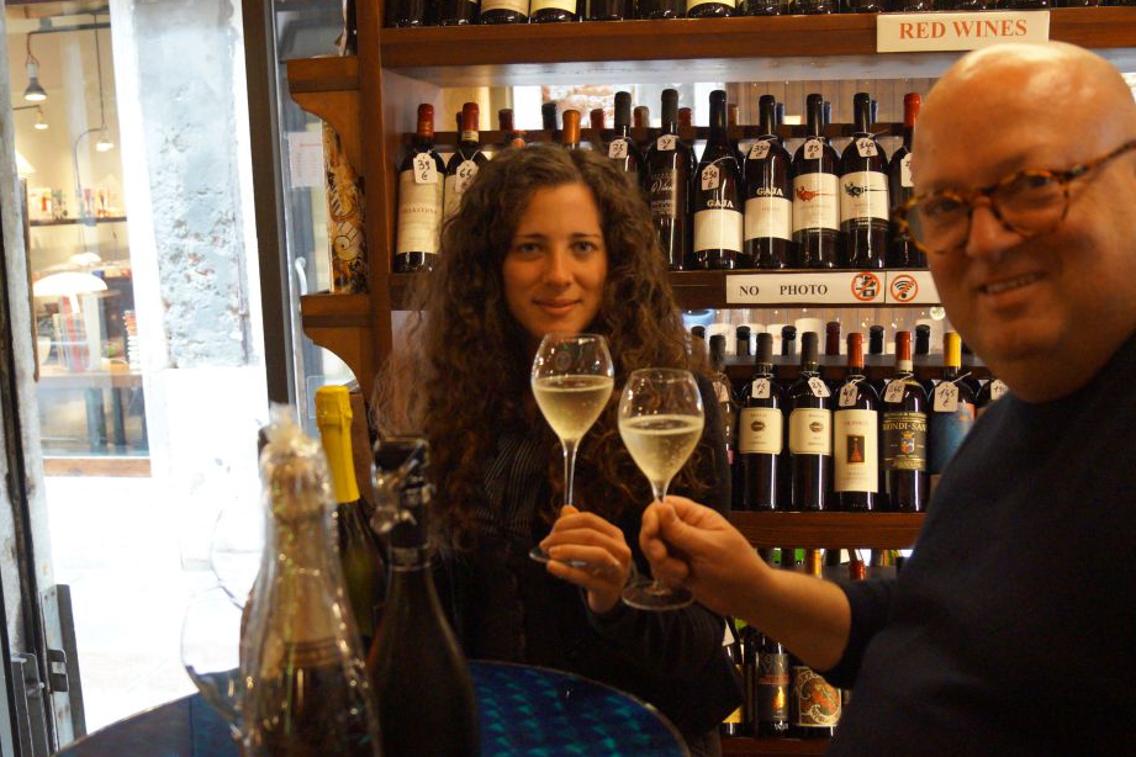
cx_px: 587
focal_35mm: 39
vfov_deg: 34.2
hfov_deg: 49.5
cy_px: 395
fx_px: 1231
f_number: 4
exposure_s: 1/100
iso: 3200
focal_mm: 24
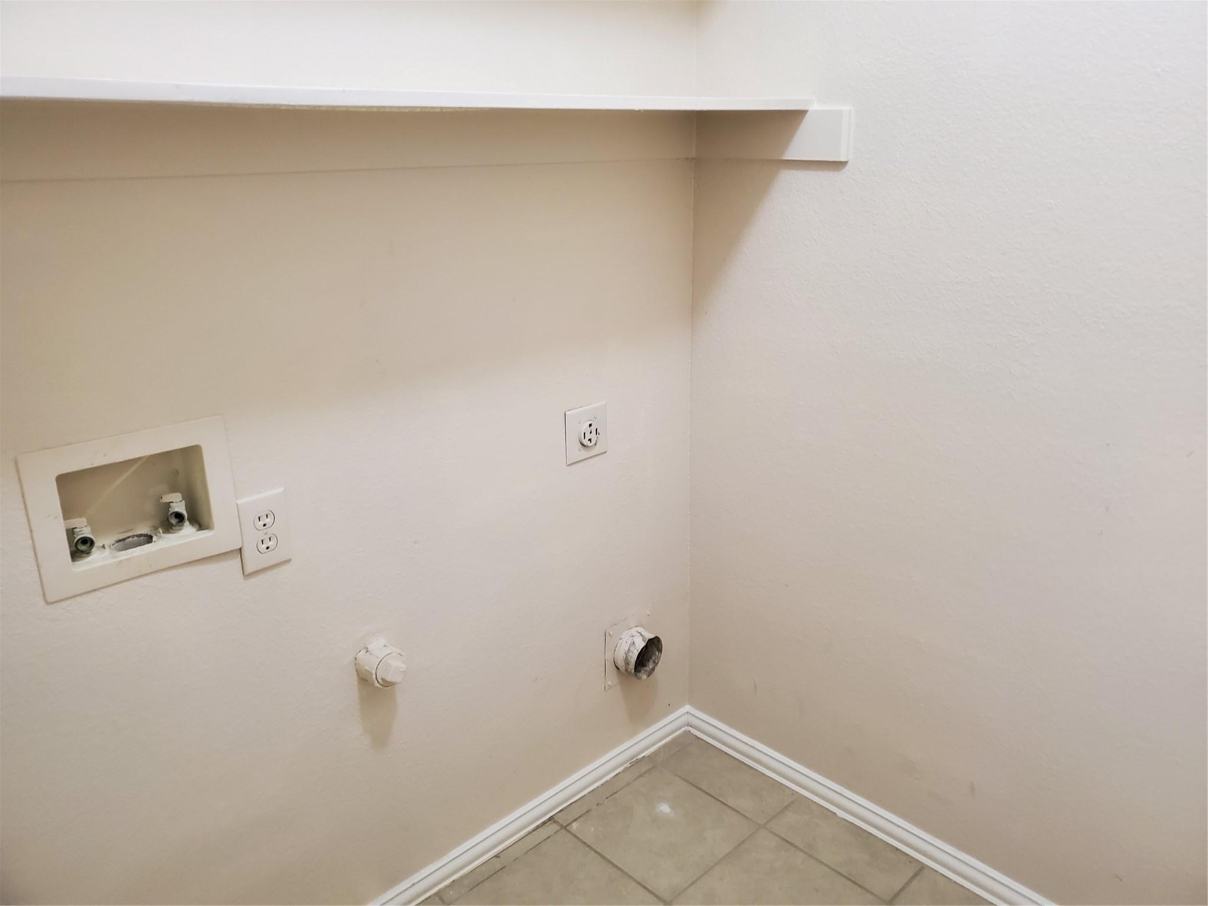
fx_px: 907
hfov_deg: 67.3
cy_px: 453
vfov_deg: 53.1
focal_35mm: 26
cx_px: 604
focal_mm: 4.3
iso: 250
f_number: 1.5
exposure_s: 1/40
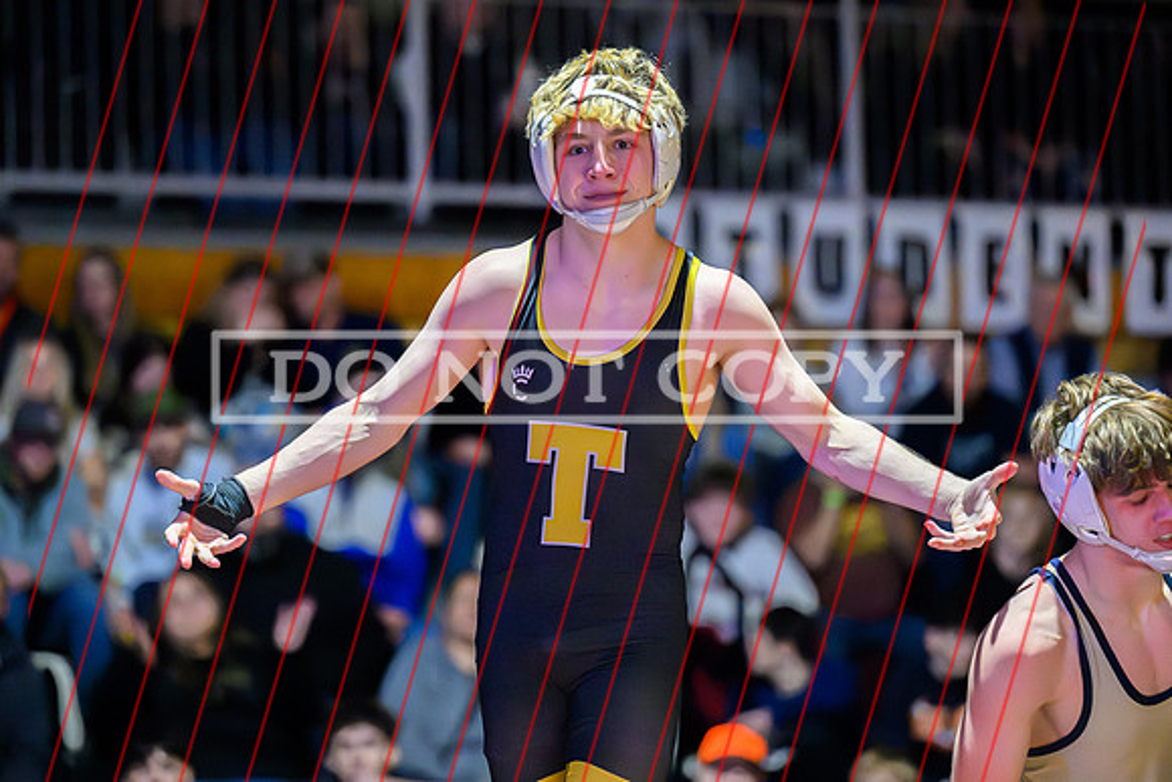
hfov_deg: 11.0
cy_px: 425
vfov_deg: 7.4
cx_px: 598
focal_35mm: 186
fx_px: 6060
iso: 20000
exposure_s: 1/640
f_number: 2.8
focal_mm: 160
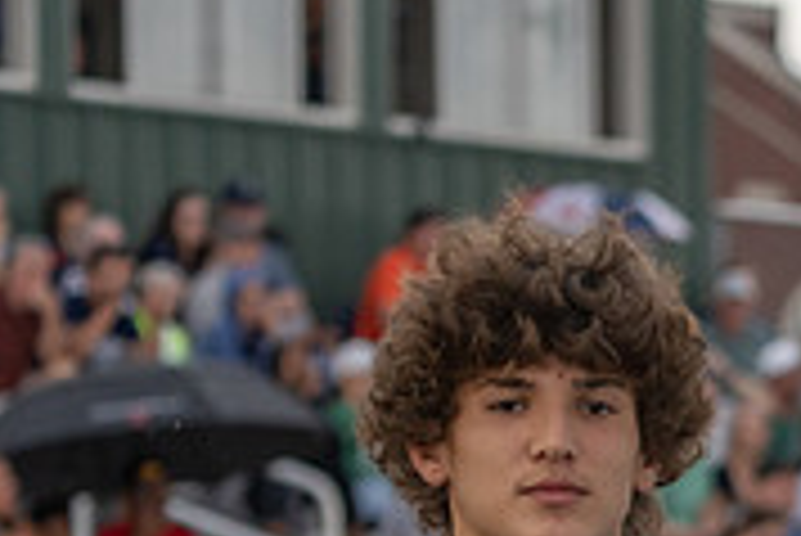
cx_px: 976
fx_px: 7259
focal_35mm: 326
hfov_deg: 6.3
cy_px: 818
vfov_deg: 4.2
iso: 800
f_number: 4.5
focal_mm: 100
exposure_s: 1/1000
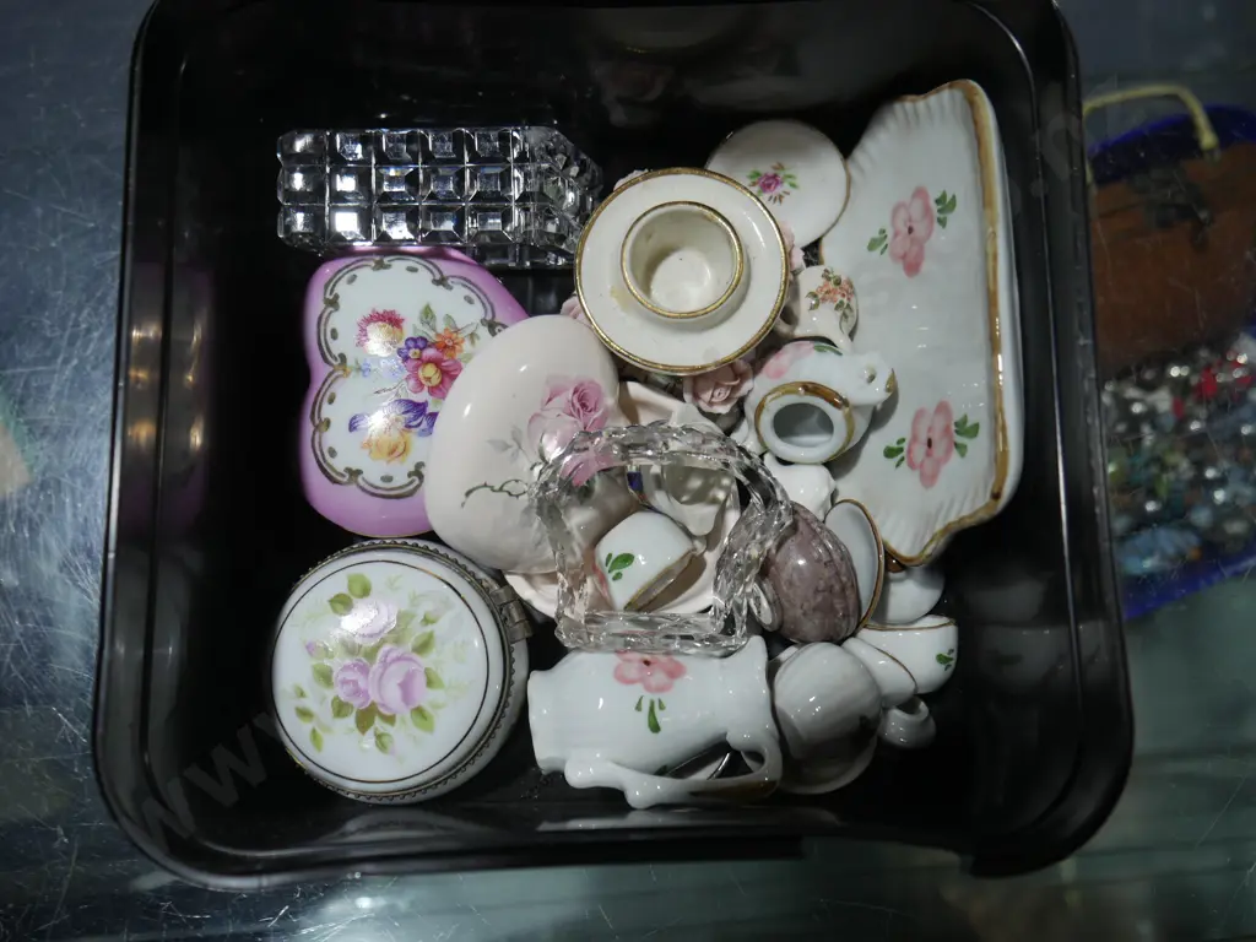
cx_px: 628
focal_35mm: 36
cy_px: 471
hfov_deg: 51.4
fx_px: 1306
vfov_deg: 39.7
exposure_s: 1/100
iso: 200
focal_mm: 18
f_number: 4
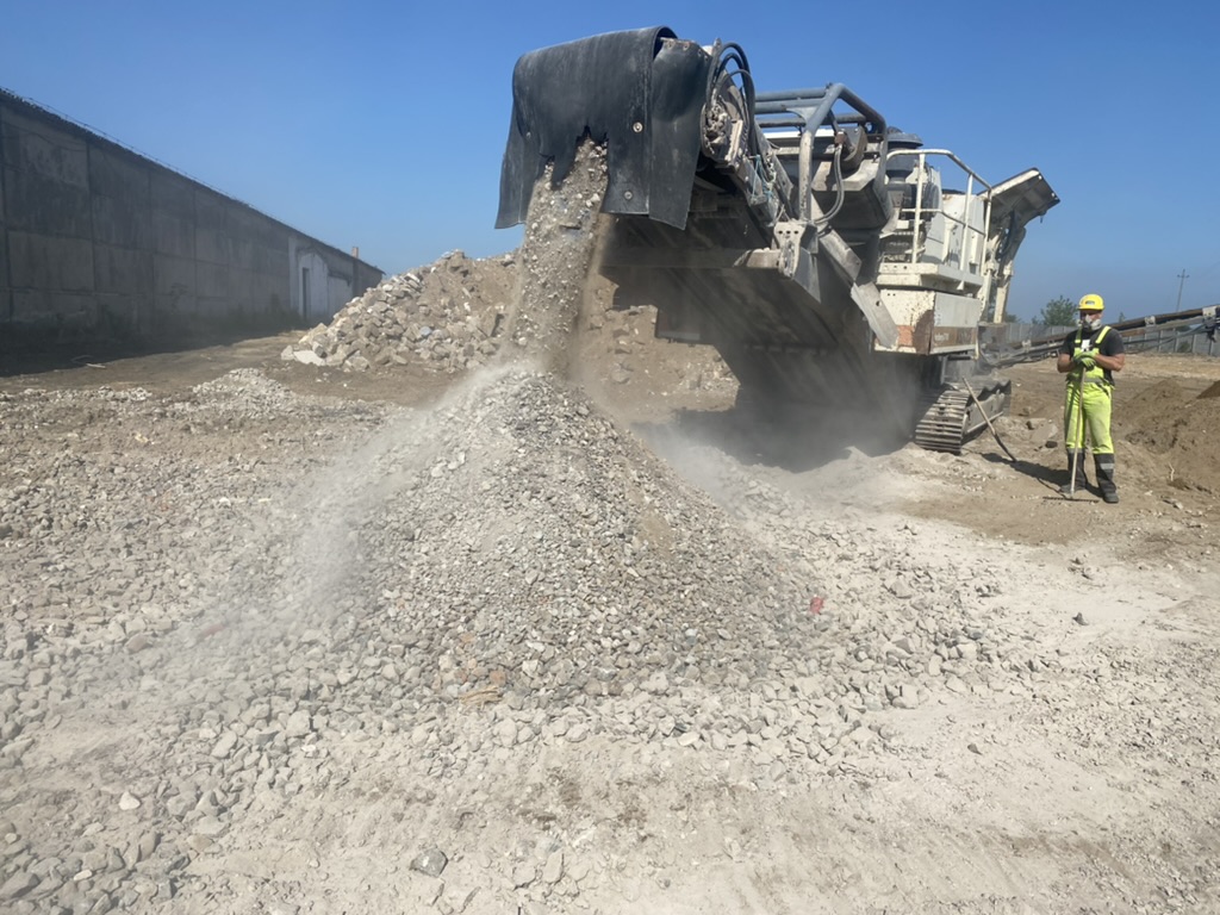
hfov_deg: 67.3
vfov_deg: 53.1
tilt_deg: -8.7
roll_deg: -2.6
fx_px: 916
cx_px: 610
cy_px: 458
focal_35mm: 26
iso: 32
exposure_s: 1/4608
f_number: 1.8
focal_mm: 4.25
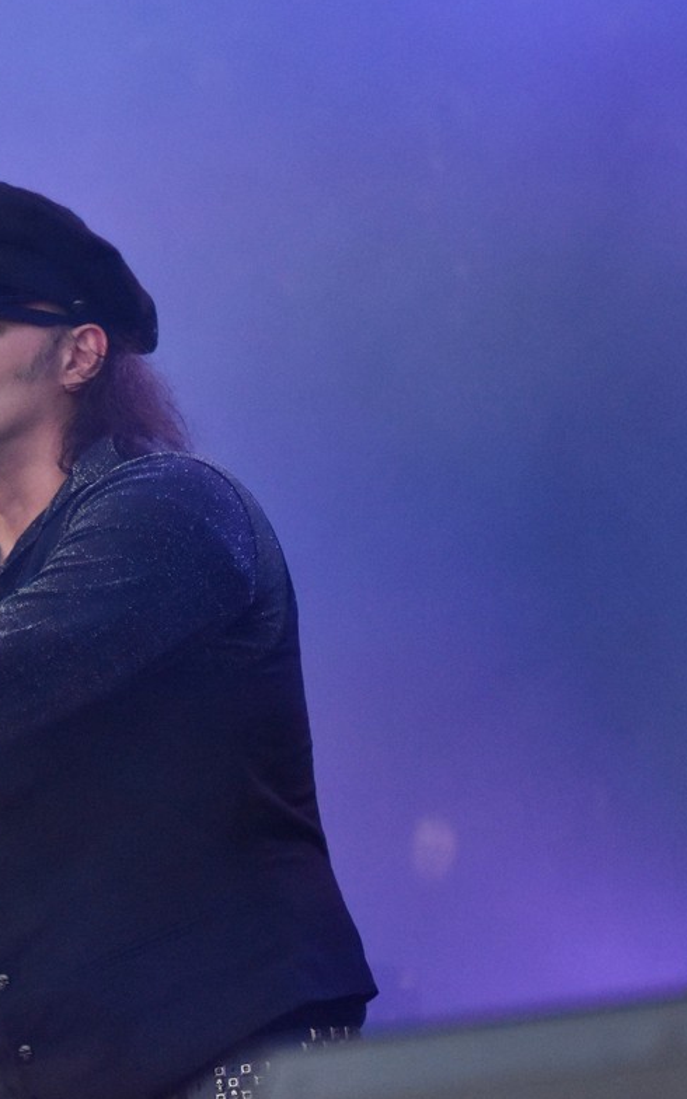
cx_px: -144
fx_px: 7010
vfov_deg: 9.0
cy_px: 542
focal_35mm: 234
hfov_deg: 5.6
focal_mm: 100
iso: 2000
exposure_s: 1/5000
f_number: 2.8
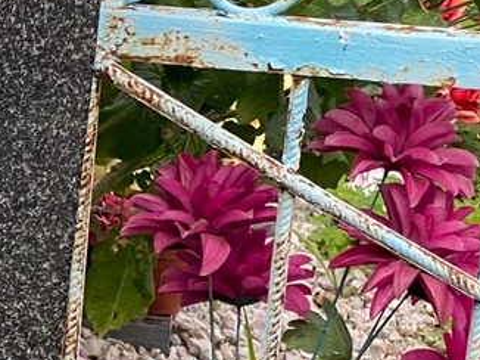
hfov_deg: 8.5
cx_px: -194
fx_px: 3187
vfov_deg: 6.3
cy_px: 682
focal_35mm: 230
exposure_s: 1/121
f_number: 2
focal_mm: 6
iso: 40
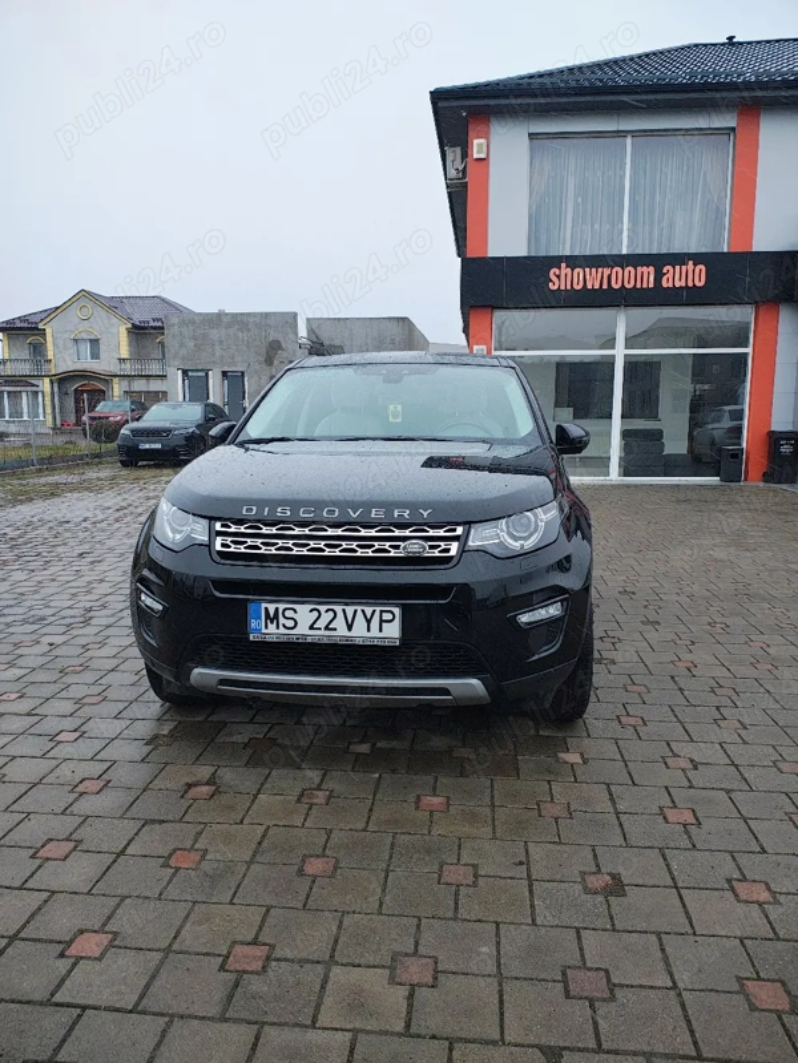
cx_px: 399
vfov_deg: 69.4
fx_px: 768
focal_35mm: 25
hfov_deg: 54.9
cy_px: 532
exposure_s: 1/60.2
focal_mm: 5.89
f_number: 1.4
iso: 522
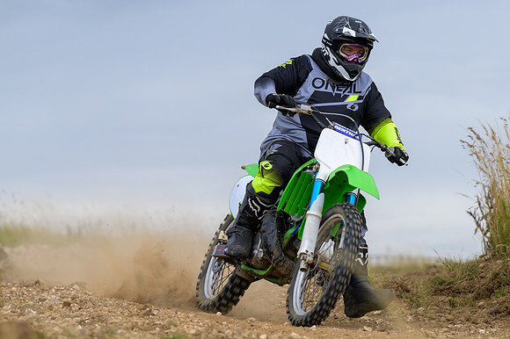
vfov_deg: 6.3
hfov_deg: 9.5
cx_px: 255
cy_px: 170
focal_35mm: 217
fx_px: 3072
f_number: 4
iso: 64
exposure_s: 1/400
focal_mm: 145
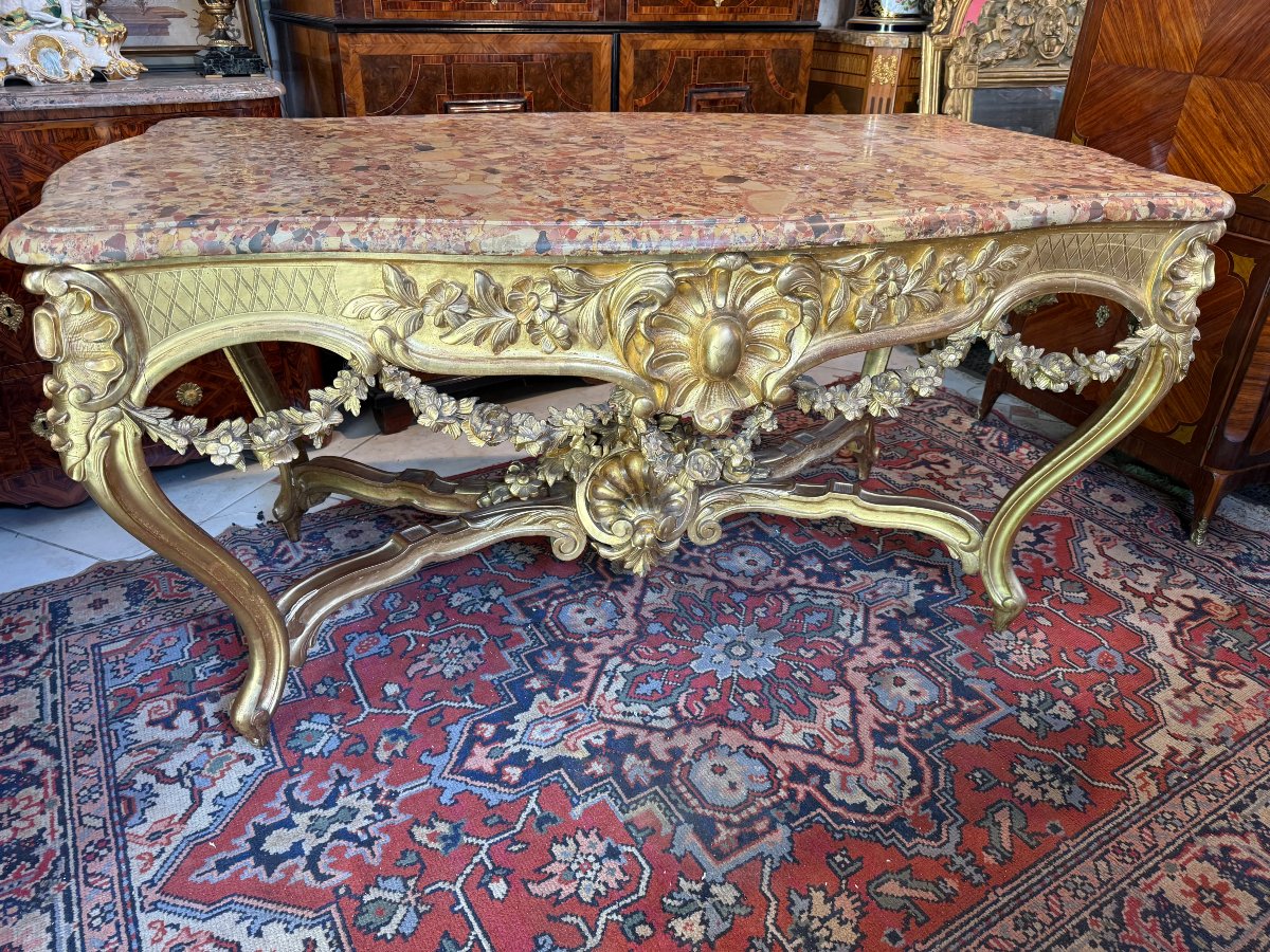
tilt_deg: -28.6
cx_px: 635
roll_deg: -1.1
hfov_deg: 71.6
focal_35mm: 24
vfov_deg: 56.8
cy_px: 476
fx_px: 881
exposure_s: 1/50
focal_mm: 6.76
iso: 160
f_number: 1.78
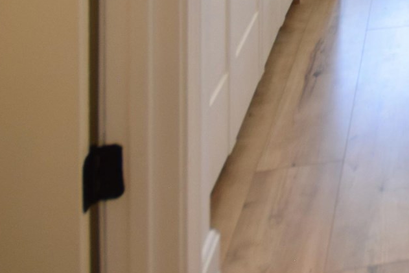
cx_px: 665
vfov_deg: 14.8
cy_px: -300
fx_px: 829
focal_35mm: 73
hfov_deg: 21.6
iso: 200
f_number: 6.3
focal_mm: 10
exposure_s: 1/30
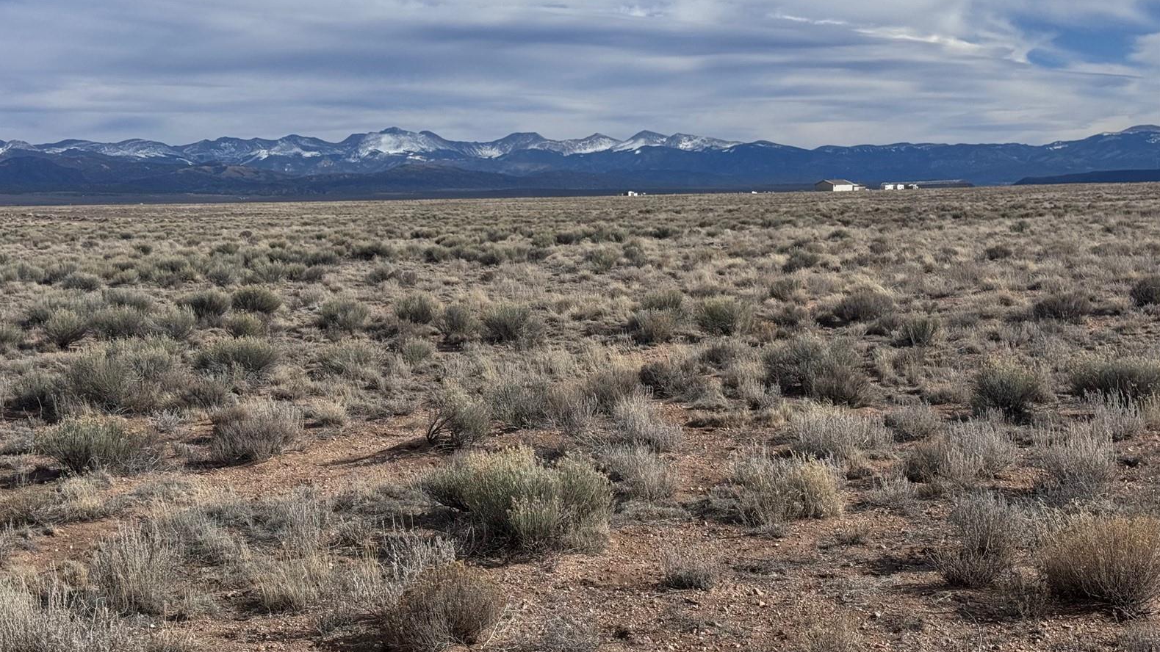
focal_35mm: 53
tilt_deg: -6.5
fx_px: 1630
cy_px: 355
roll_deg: +0.6
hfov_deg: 39.2
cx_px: 575
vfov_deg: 22.6
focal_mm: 6.76
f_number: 1.78
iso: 80
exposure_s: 1/9009
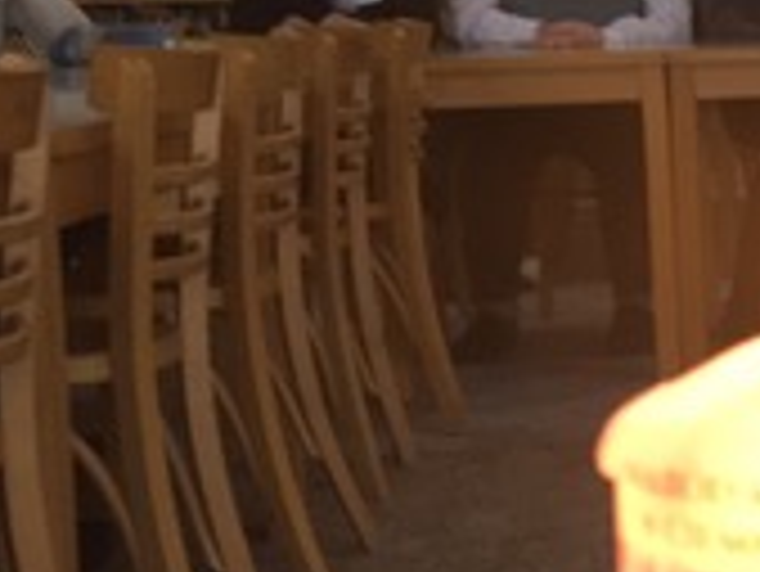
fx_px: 2417
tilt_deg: -6.2
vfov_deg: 13.5
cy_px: 203
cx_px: 1417
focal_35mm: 110
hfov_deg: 15.2
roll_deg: +1.9
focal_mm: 4.15
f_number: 2.2
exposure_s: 1/33
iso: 80
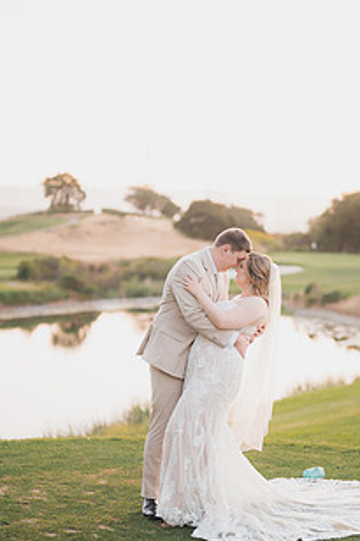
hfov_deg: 18.6
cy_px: 309
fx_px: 1096
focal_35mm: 73
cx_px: 198
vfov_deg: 27.7
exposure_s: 1/800
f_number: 1.2
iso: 640
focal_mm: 50
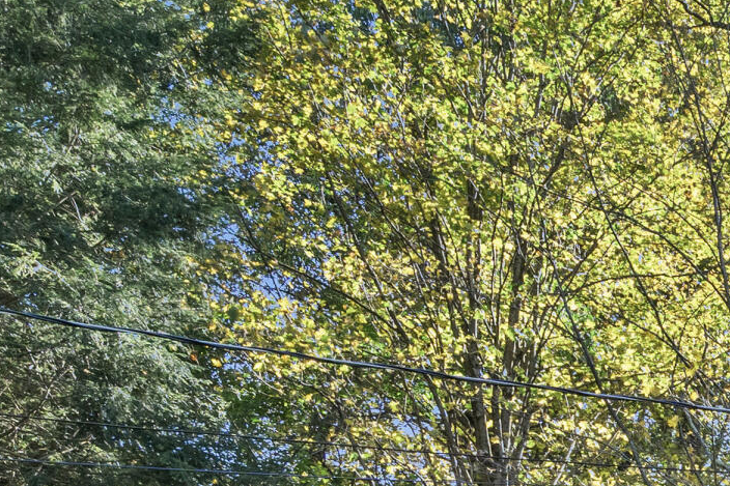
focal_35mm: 98
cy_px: 940
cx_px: 1255
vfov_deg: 12.5
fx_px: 1987
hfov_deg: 17.5
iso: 800
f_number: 8
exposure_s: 1/160
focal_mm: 23
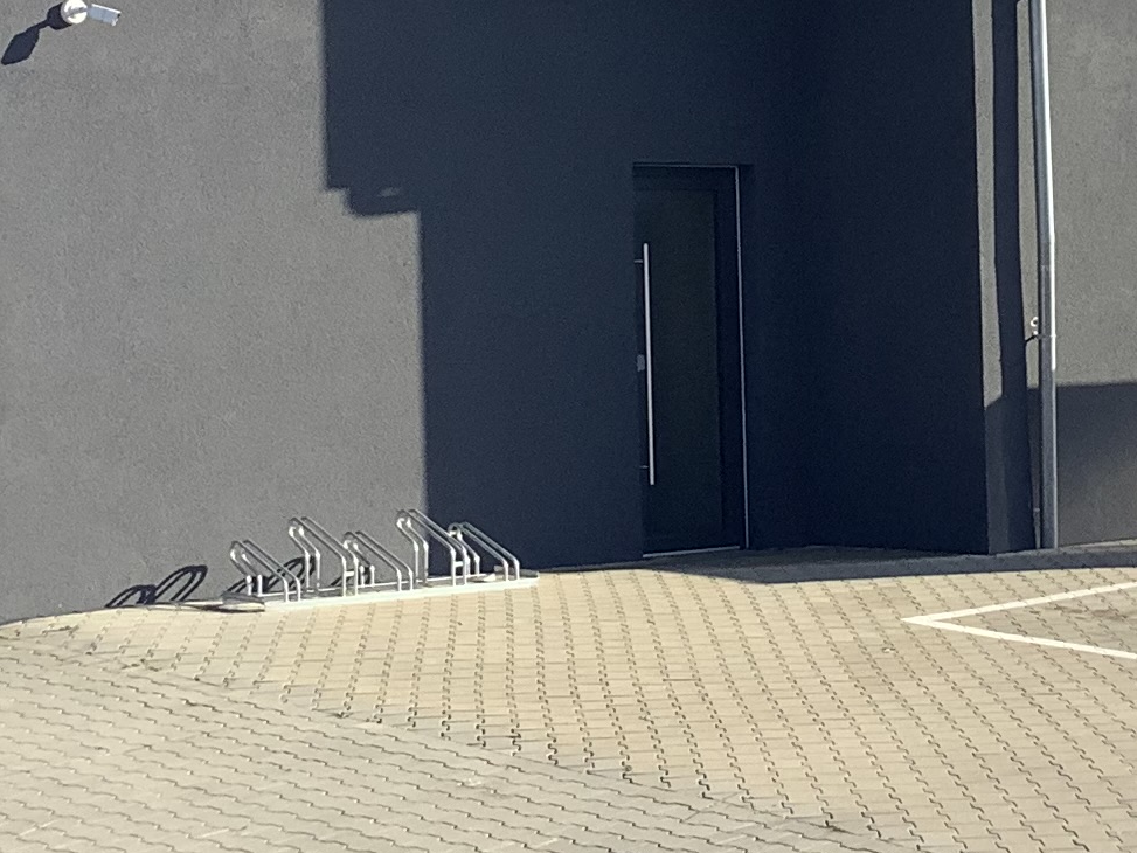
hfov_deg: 18.9
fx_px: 3416
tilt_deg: +2.2
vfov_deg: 14.1
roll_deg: +2.6
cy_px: 120
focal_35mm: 104
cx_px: 689
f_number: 2.4
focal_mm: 3.3
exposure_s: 1/754
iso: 25
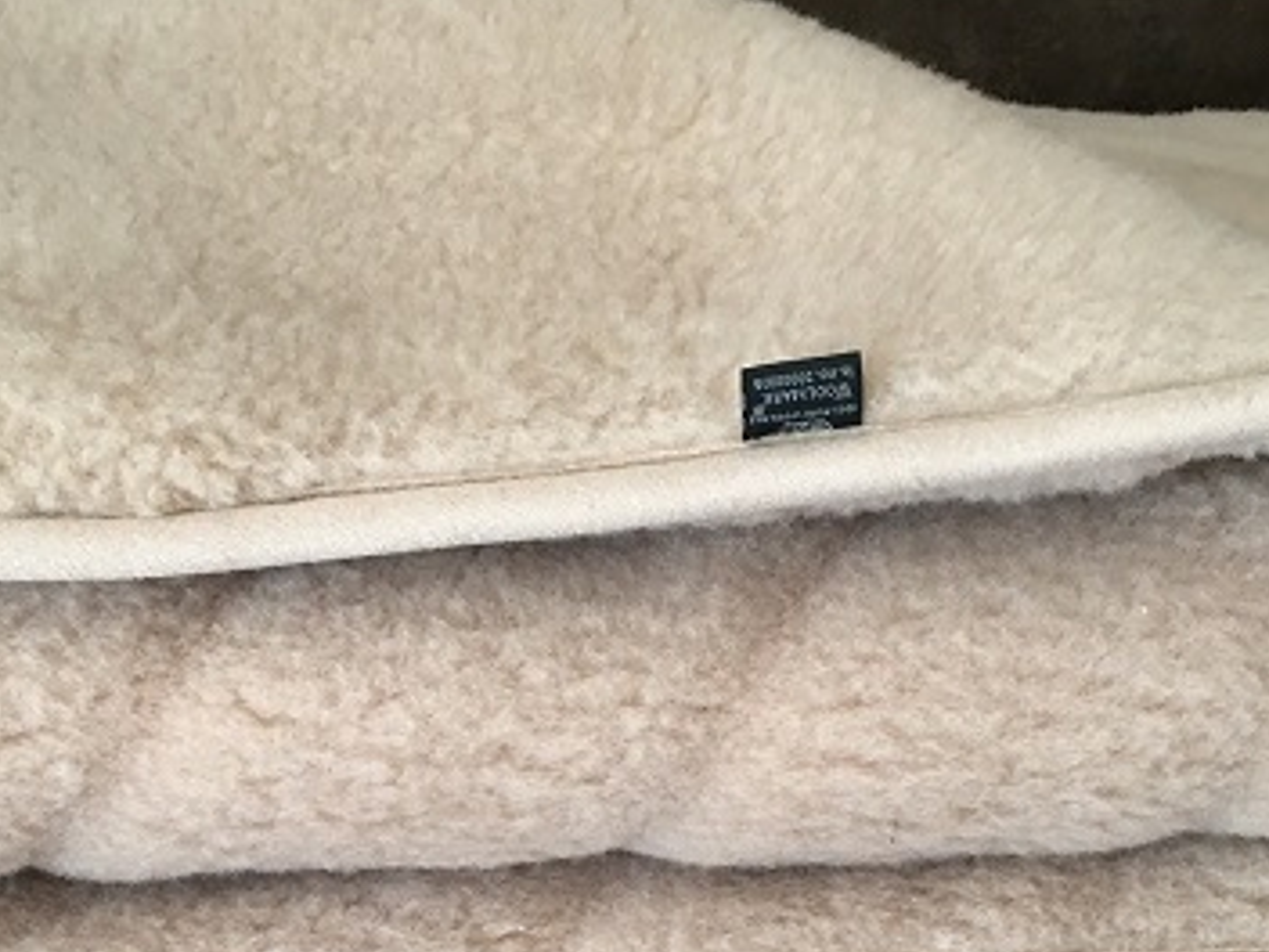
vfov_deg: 21.9
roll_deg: +1.3
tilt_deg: -29.1
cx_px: 555
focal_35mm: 66
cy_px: 804
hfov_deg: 29.4
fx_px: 2420
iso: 50
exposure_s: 1/33
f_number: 2.2
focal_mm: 4.15
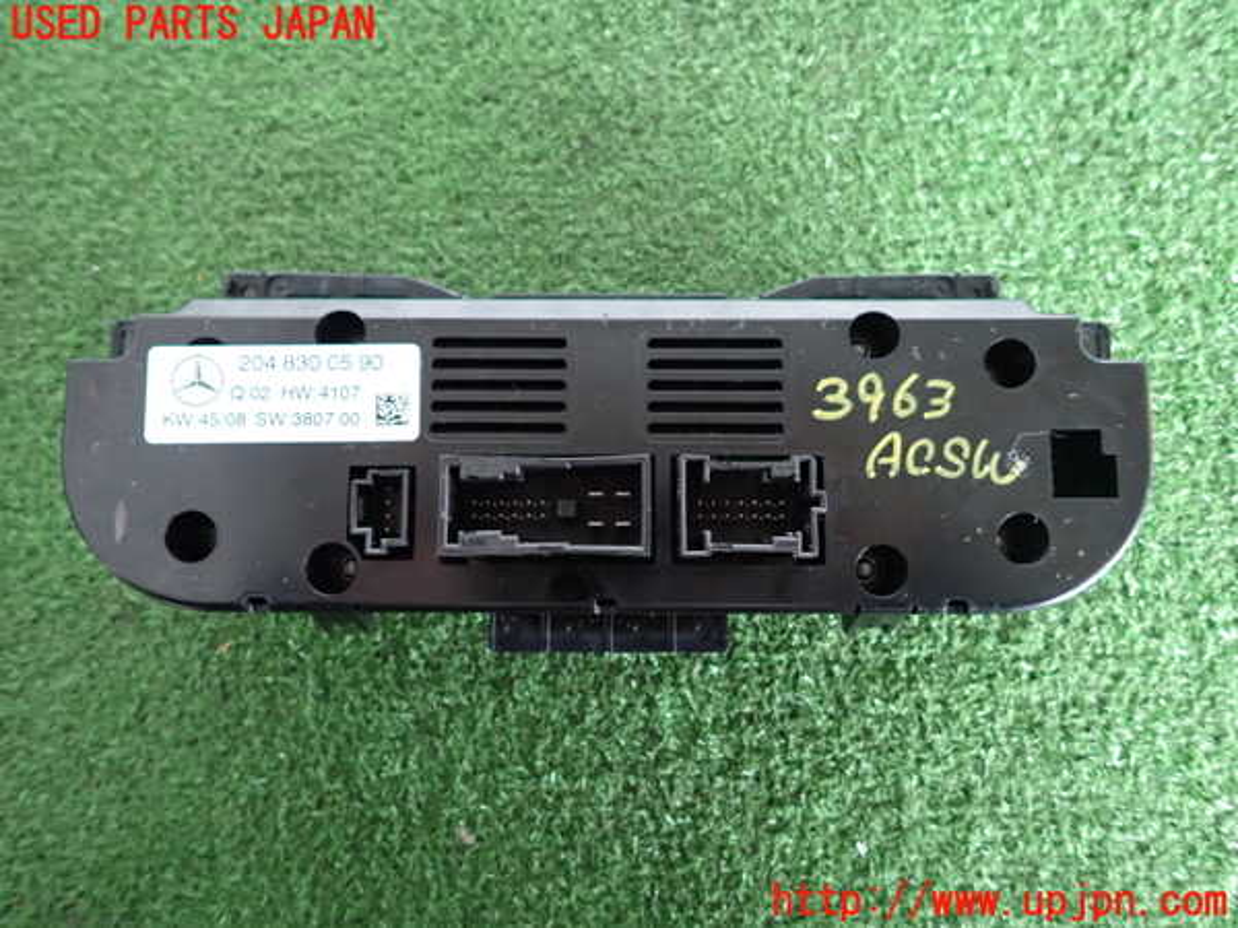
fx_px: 894
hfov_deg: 69.4
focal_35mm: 25
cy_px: 464
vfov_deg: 54.9
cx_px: 619
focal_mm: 4.5
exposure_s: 1/25
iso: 800
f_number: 2
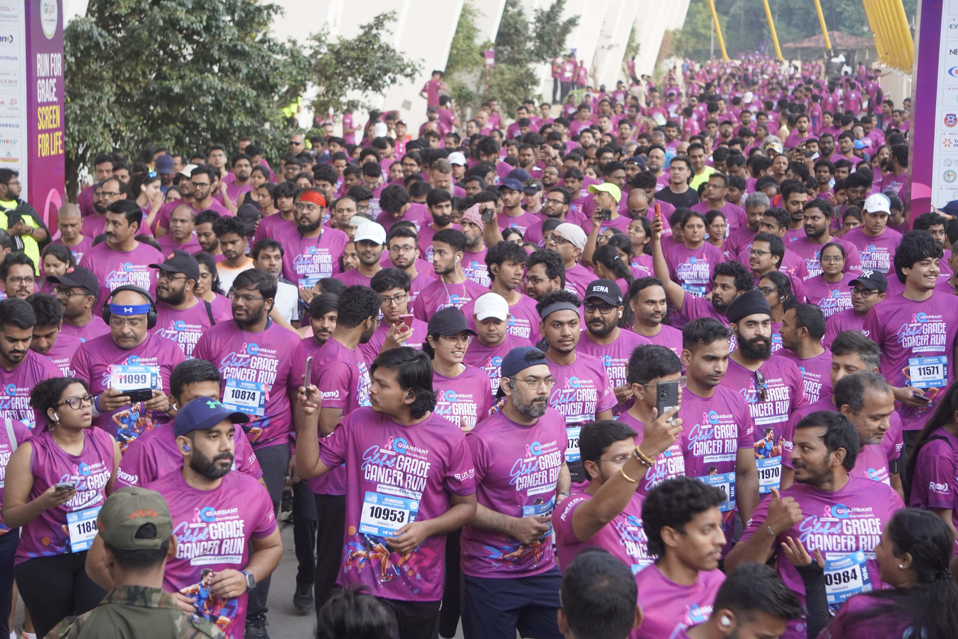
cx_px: 479
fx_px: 2195
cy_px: 320
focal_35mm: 82
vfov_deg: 16.6
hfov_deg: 24.6
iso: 1000
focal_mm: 55
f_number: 4.5
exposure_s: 1/160
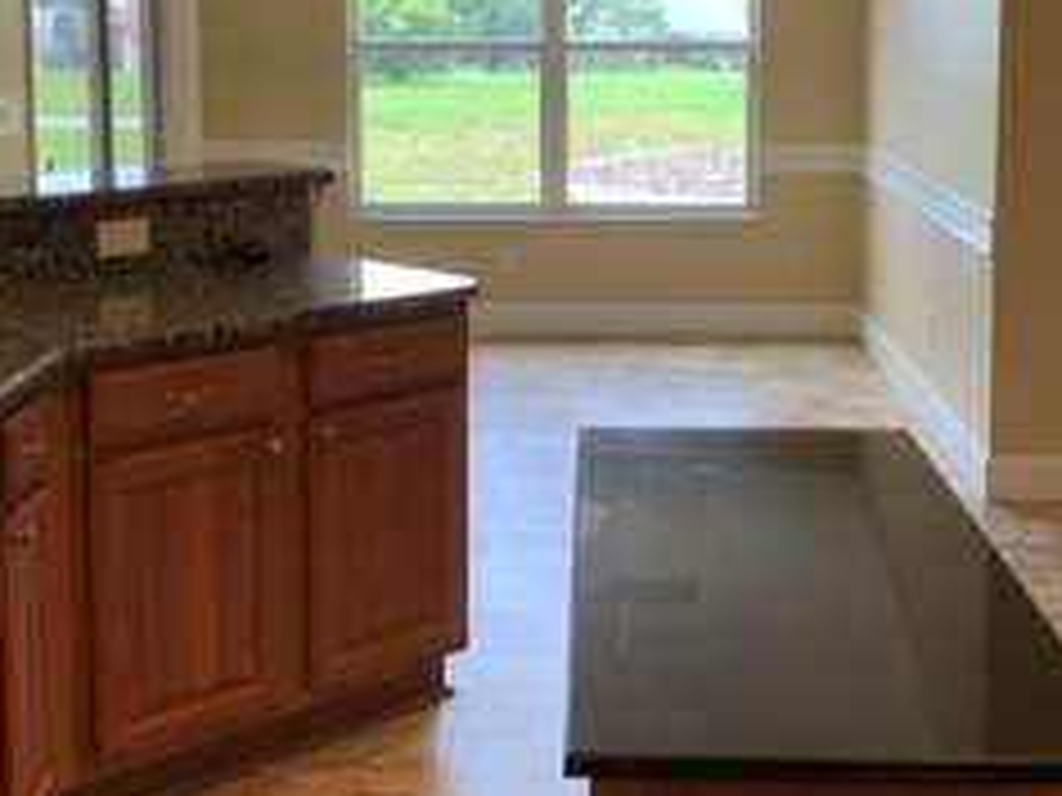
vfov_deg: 24.5
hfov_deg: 32.7
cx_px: 598
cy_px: 189
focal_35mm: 59
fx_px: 1810
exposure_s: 1/120
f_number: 1.8
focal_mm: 3
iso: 64
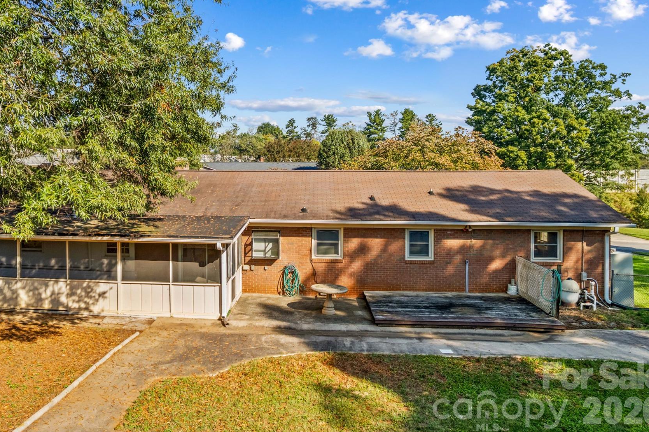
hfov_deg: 66.9
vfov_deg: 47.6
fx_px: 486
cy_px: 173
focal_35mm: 27
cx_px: 268
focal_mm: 8.38
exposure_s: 1/640
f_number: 2.8
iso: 100
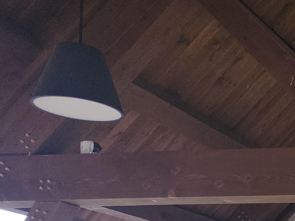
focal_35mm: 83
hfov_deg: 18.5
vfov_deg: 16.3
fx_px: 707
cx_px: 527
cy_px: 325
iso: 40
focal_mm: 5.54
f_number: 1.8
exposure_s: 1/120
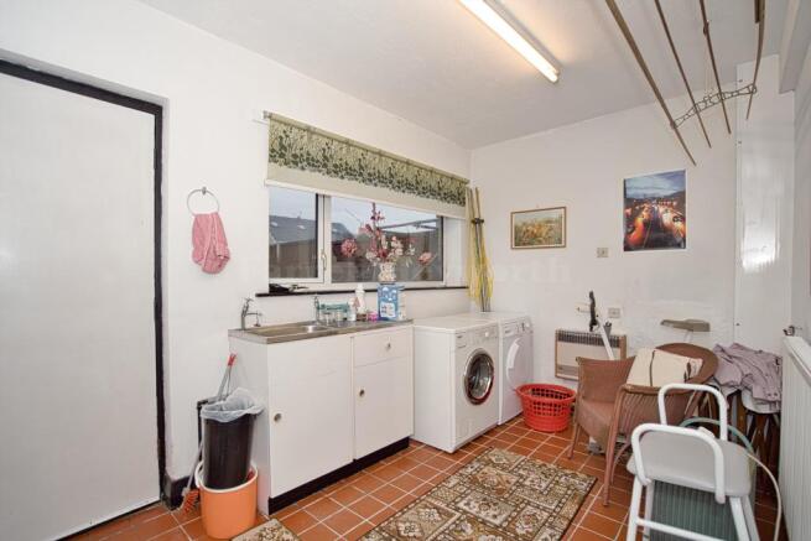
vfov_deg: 73.8
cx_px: 406
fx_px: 361
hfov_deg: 96.7
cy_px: 270
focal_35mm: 16
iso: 250
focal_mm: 16
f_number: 4
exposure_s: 1/160
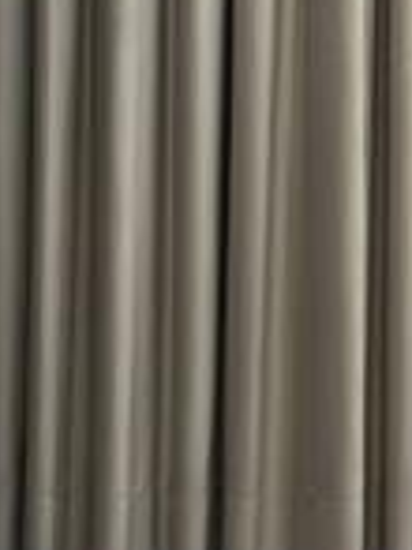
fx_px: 2765
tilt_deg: -22.1
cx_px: 682
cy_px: -73
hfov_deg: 8.3
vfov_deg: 11.2
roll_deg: -1.1
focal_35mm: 174
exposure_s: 1/431
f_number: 1.78
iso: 80
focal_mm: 6.86
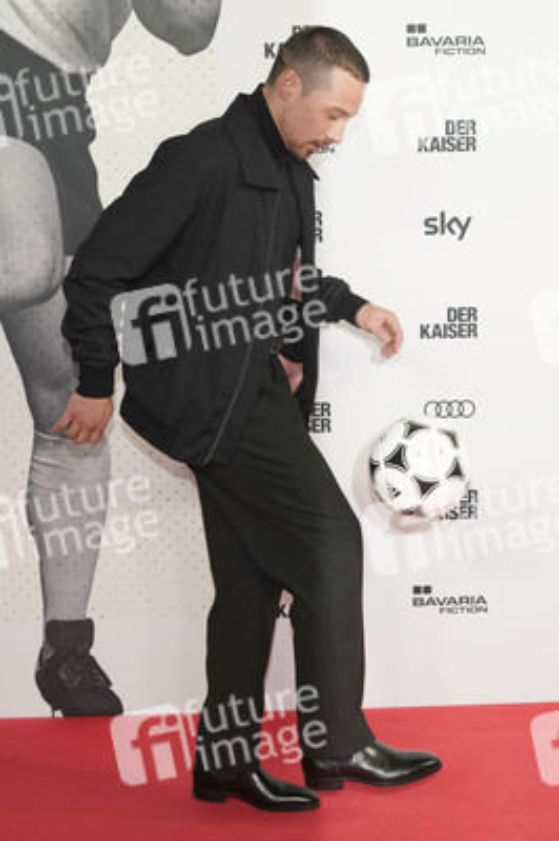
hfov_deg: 19.4
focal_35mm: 70
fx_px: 1633
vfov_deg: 28.9
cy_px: 420
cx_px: 280
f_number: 8
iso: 2500
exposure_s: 1/250
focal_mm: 70
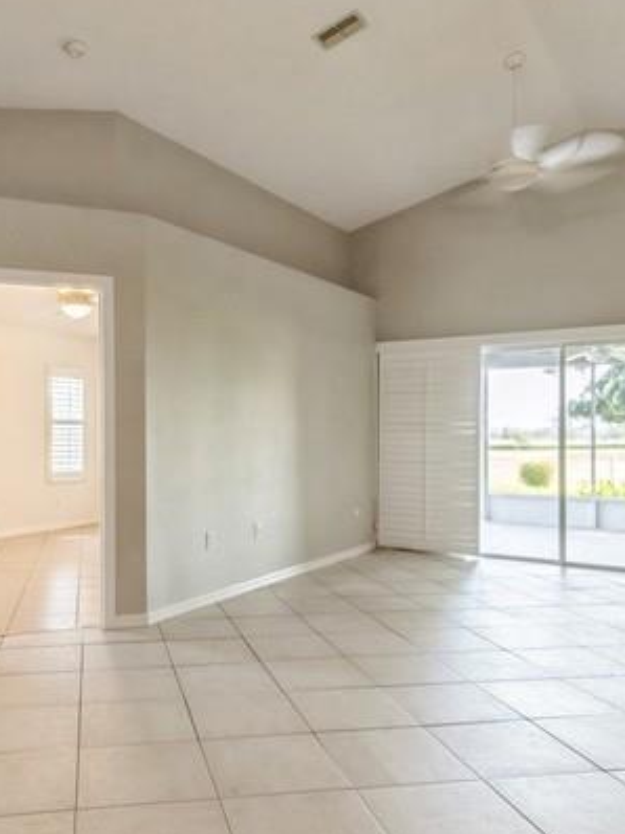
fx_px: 699
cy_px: 399
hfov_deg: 47.1
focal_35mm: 29
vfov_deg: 61.7
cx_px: 191
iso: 200
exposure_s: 1/13
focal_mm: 10
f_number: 8
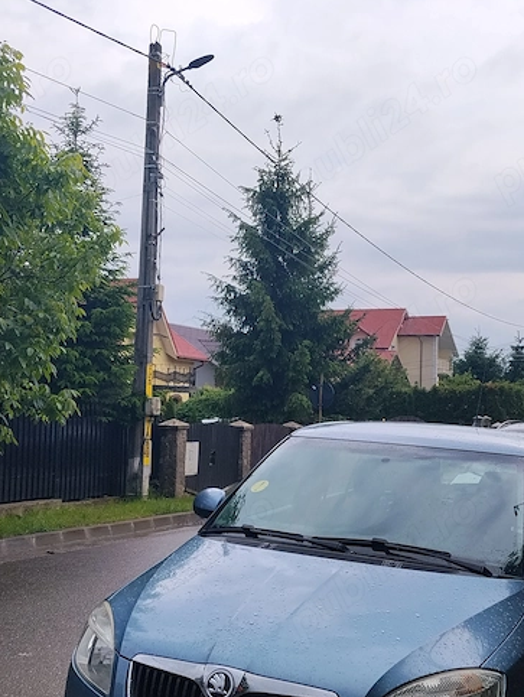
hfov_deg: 30.3
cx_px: 281
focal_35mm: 48
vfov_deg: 39.6
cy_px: 394
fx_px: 968
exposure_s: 1/787
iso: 50
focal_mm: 4.22
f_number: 1.8
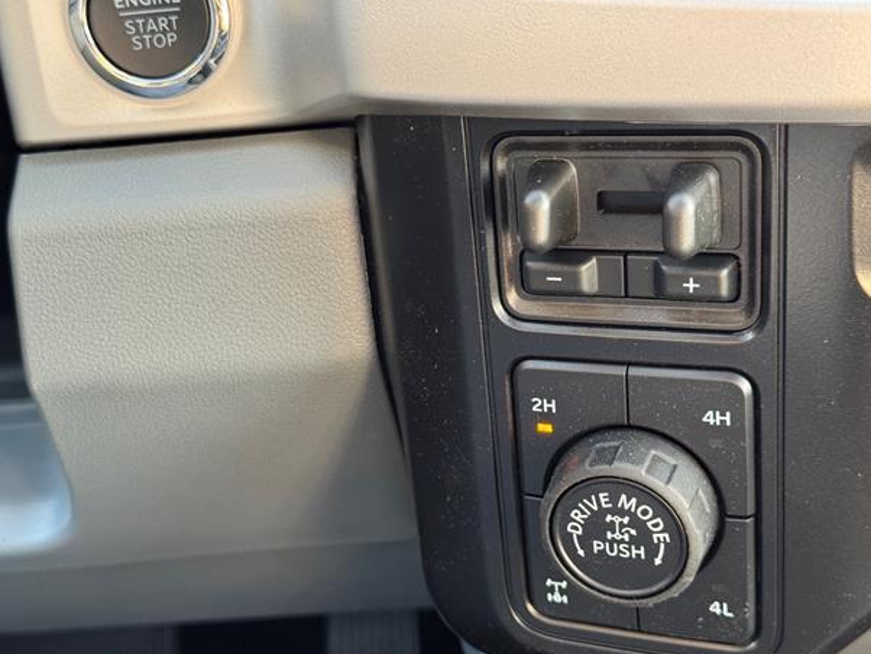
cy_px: 326
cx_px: 417
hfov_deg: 37.5
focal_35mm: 51
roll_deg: +9.2
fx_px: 1284
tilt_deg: -30.5
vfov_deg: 28.6
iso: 250
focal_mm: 6.76
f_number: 1.78
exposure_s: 1/60
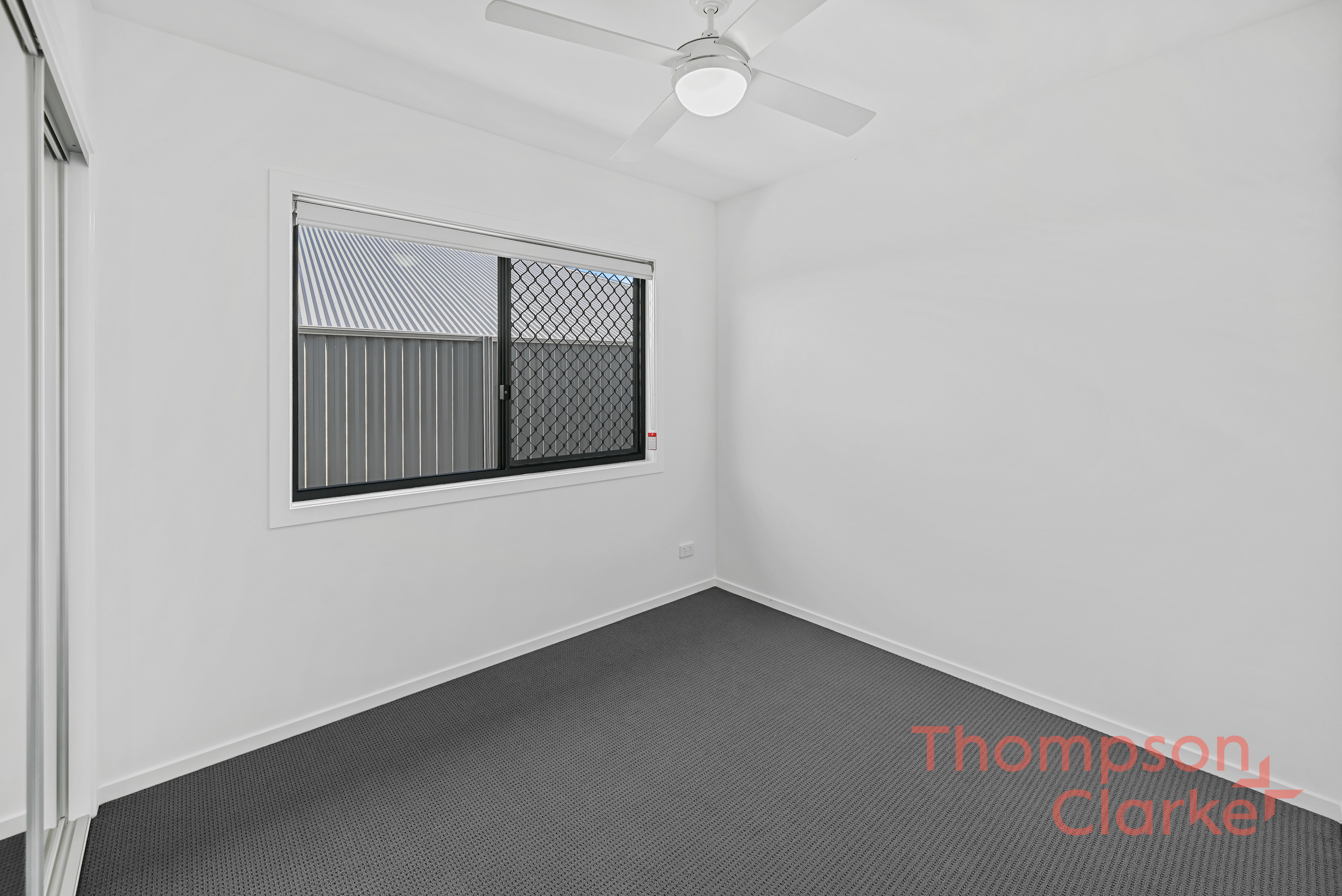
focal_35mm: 14
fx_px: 522
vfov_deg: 81.3
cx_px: 671
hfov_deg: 104.2
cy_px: 448
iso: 100
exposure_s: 1/6
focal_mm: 14
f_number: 6.3
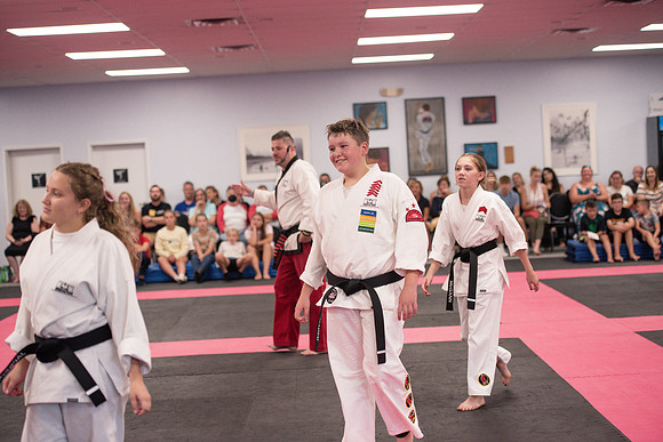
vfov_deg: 19.5
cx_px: 332
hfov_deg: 28.8
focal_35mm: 70
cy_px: 221
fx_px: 1289
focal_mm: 70
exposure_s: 1/400
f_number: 2.8
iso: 1600
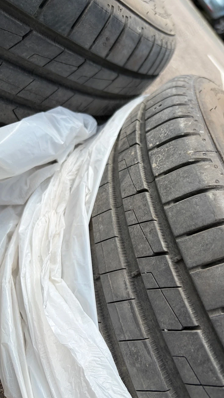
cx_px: 138
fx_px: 306
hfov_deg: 40.0
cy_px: 199
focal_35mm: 29
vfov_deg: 66.1
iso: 50
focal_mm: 5.96
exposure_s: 1/2364
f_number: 1.6
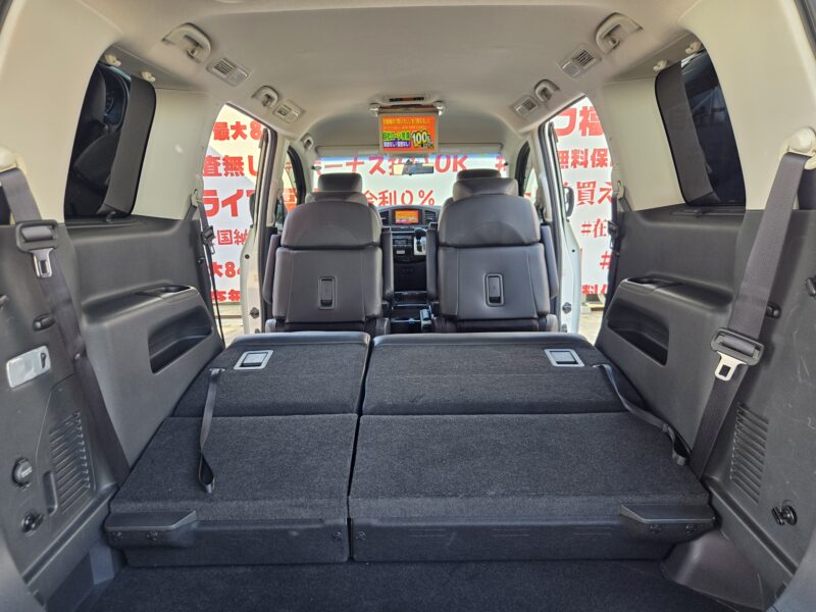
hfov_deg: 73.9
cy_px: 306
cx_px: 408
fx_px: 542
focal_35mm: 23
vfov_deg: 58.9
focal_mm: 5.4
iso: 160
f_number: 1.8
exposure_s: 1/180
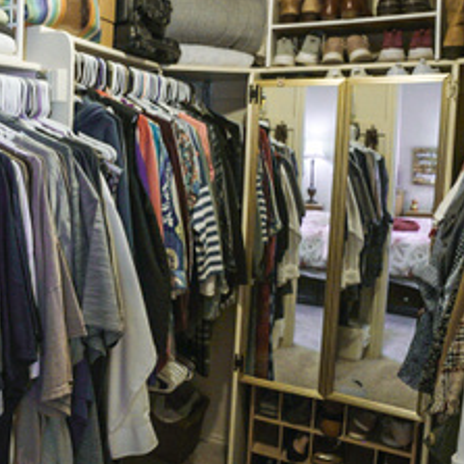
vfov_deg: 42.7
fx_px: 591
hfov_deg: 38.5
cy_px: 191
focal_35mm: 39
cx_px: 10
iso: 800
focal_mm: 16
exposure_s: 1/6
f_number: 8
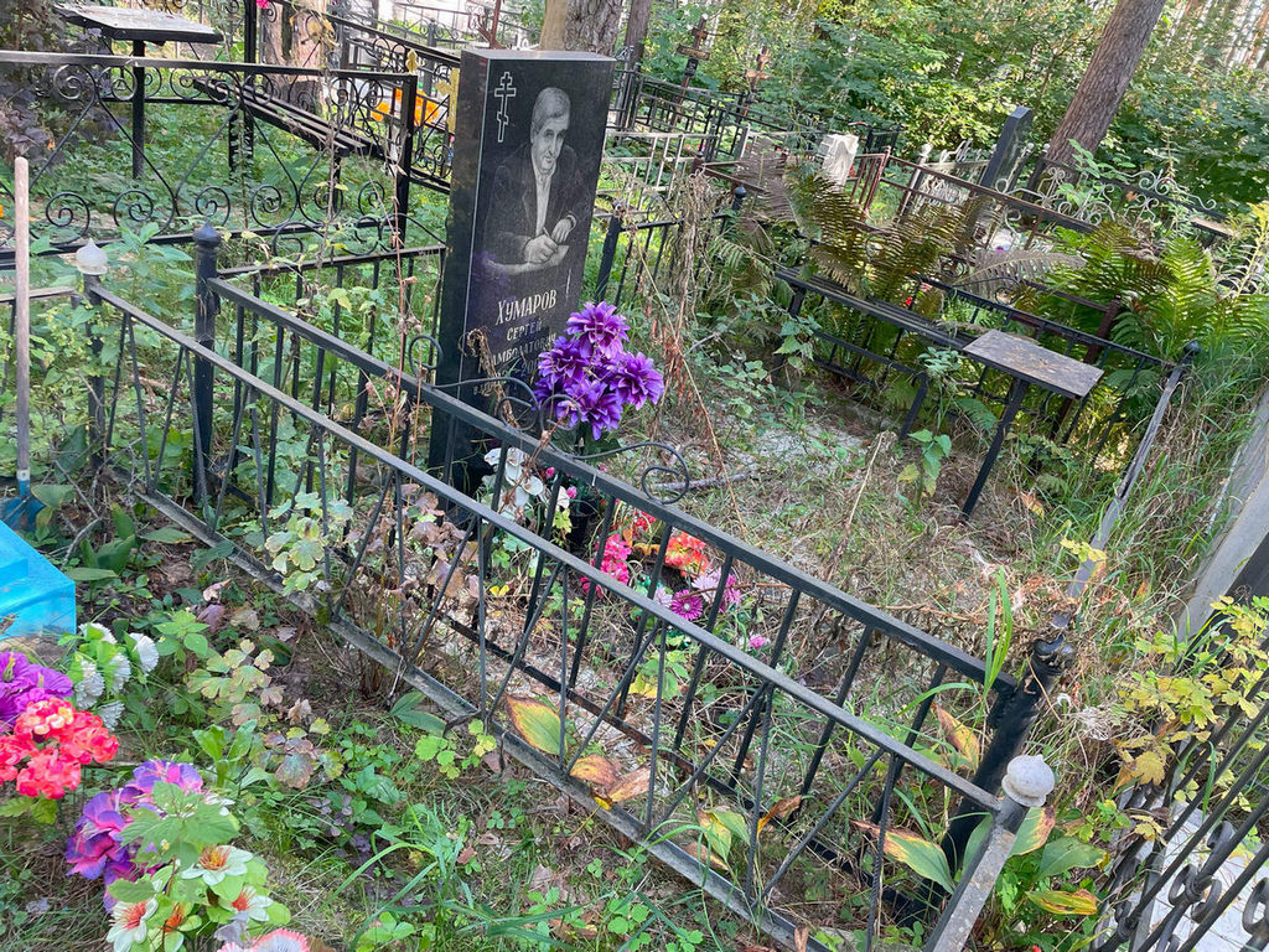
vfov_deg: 53.1
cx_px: 634
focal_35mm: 26
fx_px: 953
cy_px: 476
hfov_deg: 67.3
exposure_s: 1/121
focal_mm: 4.2
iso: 100
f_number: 1.6
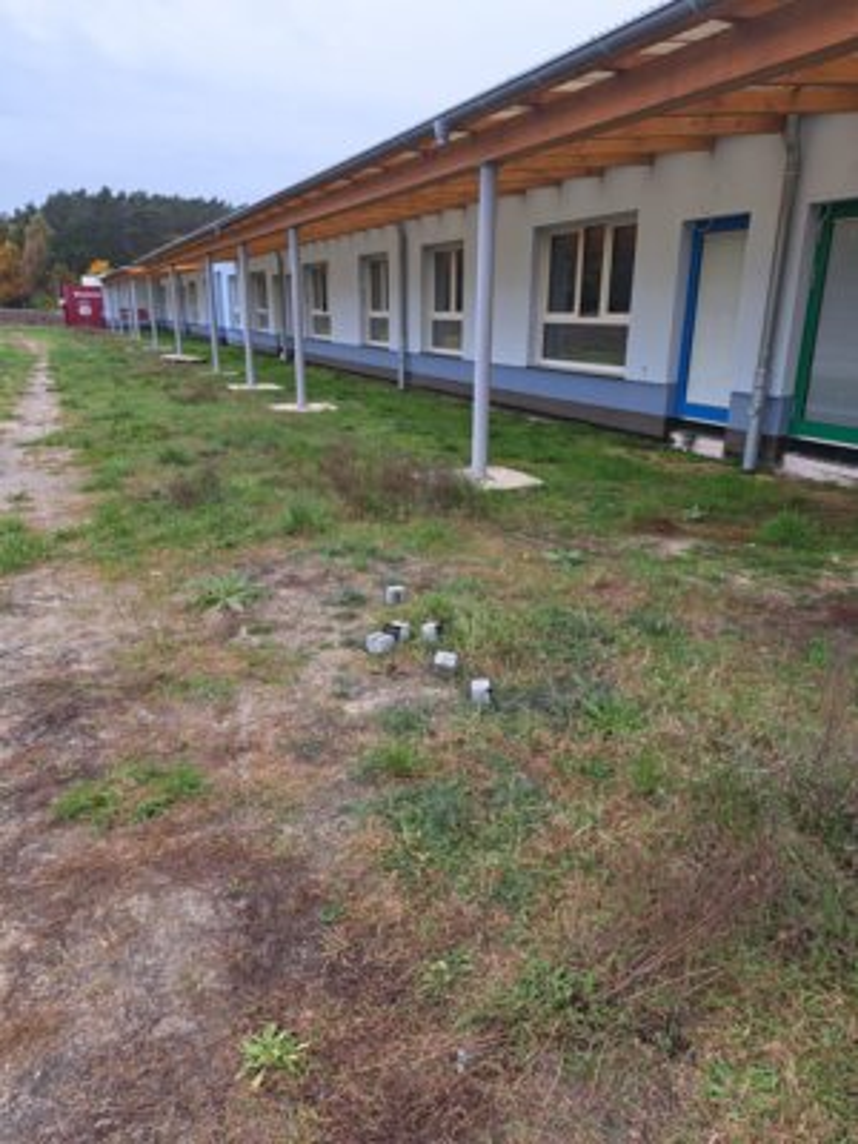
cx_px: 429
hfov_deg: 56.8
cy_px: 572
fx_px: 793
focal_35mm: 24
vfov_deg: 71.6
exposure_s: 1/198
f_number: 1.8
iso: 50
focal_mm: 5.23
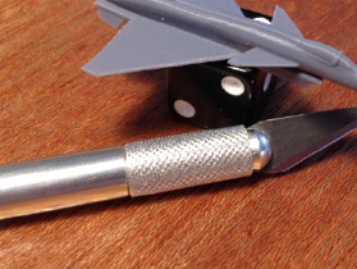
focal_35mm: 63
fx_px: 651
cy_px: 45
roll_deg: -0.1
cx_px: 230
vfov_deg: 22.9
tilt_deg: -41.4
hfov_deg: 30.5
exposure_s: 1/24
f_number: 2.4
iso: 50
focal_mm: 4.12
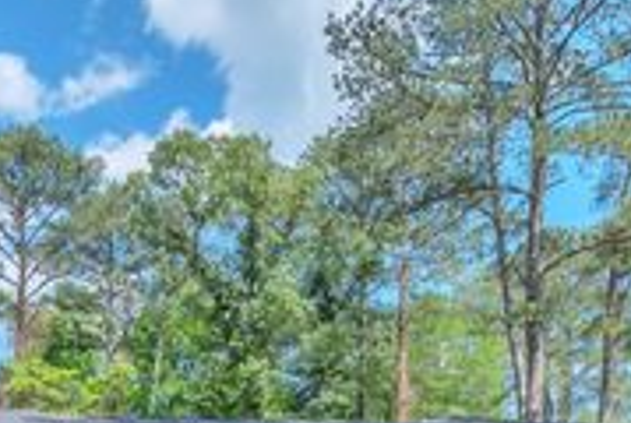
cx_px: 106
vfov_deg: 29.7
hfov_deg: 46.3
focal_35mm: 39
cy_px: 502
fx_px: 685
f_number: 8
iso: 100
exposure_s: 1/200
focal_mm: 14
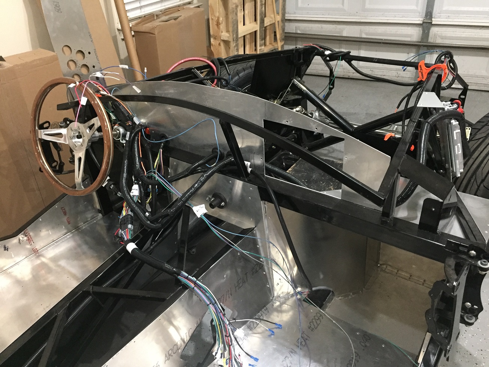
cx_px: 244
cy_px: 184
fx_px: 410
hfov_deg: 61.7
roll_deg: +3.5
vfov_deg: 48.2
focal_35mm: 29
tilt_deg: -32.3
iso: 250
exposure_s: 1/15
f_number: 2.2
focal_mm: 4.15
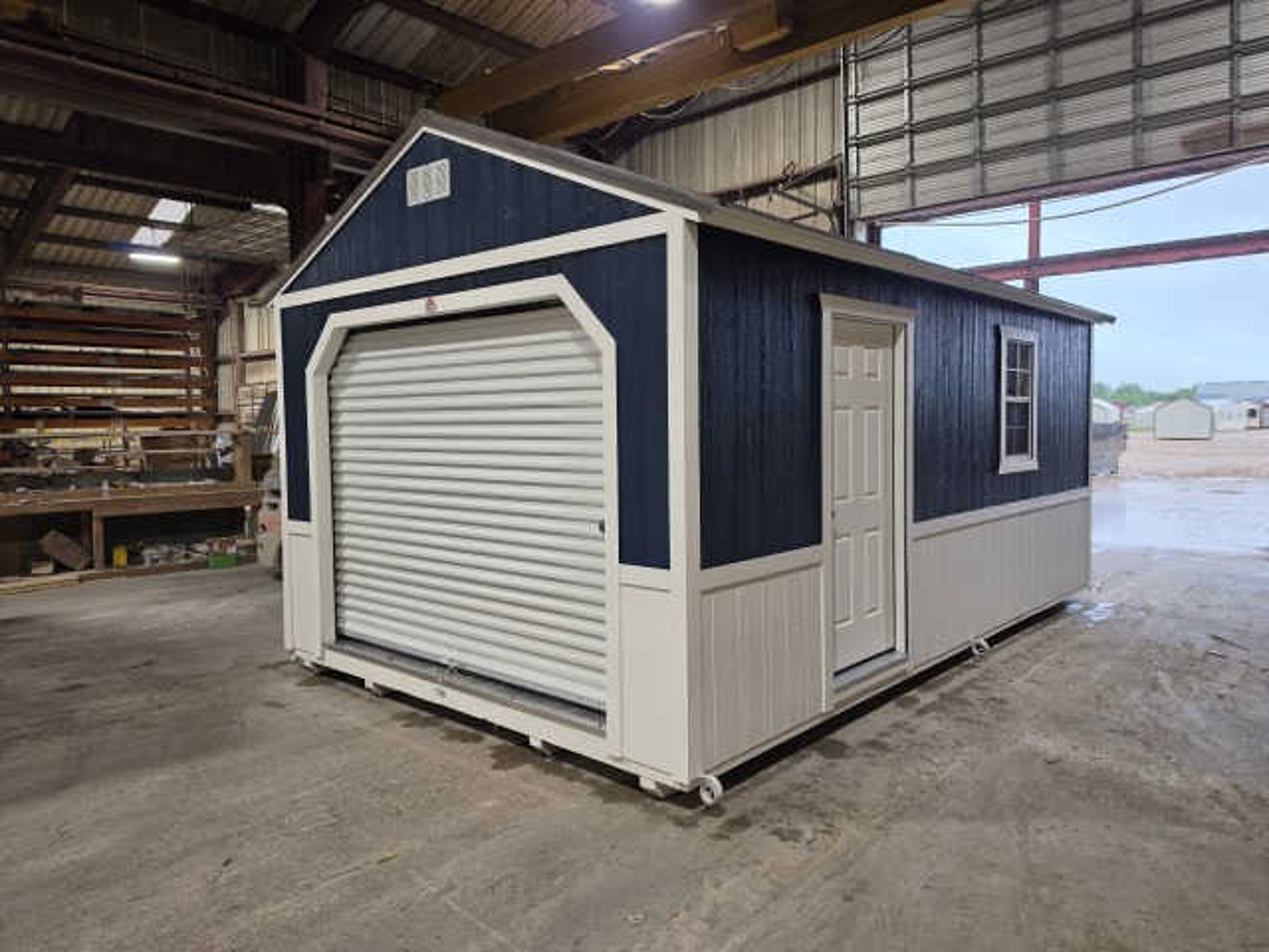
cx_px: 634
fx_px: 843
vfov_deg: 58.9
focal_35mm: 23
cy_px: 476
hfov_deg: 73.9
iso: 100
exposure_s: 1/120
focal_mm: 6.5
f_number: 1.4
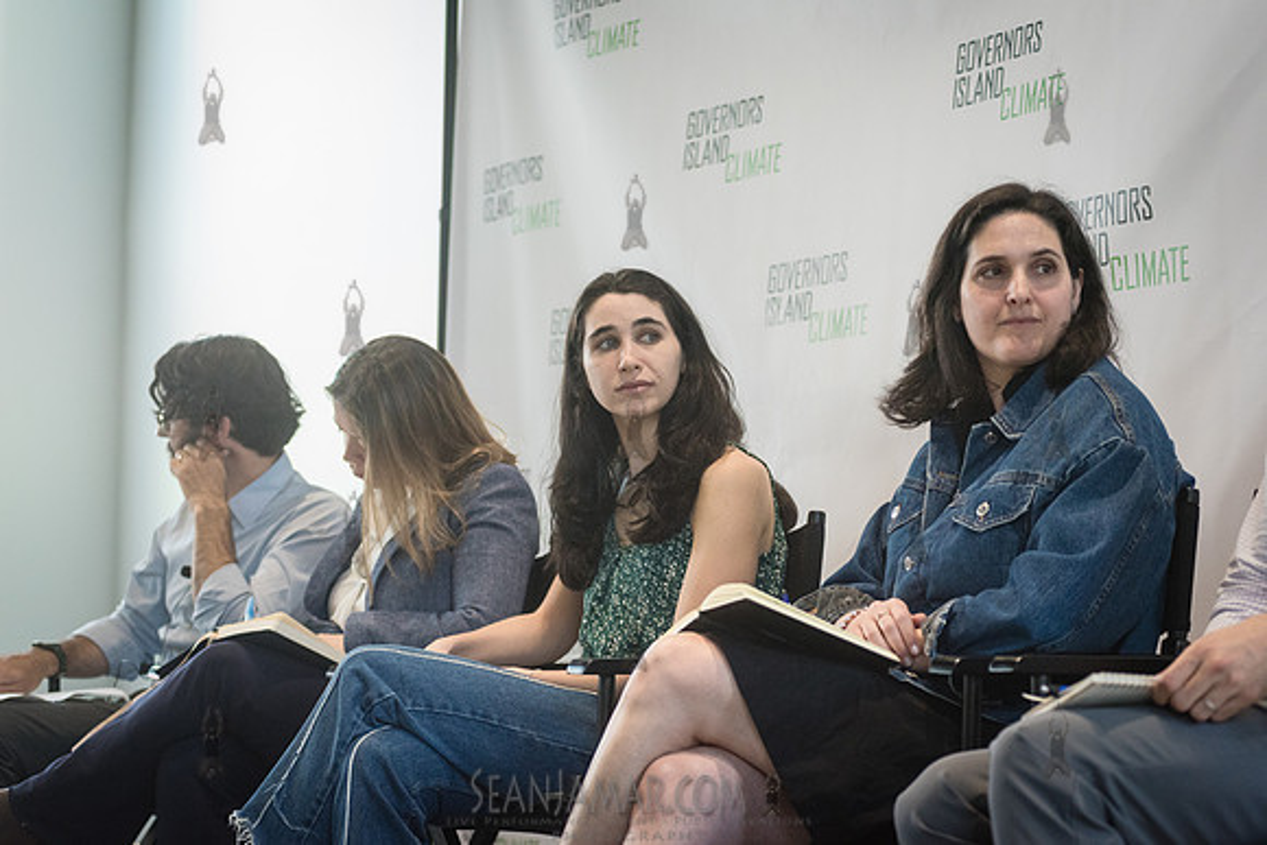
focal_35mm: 92
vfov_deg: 14.9
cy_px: 422
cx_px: 634
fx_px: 3238
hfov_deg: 22.1
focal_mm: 92
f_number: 4
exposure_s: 1/320
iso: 4000
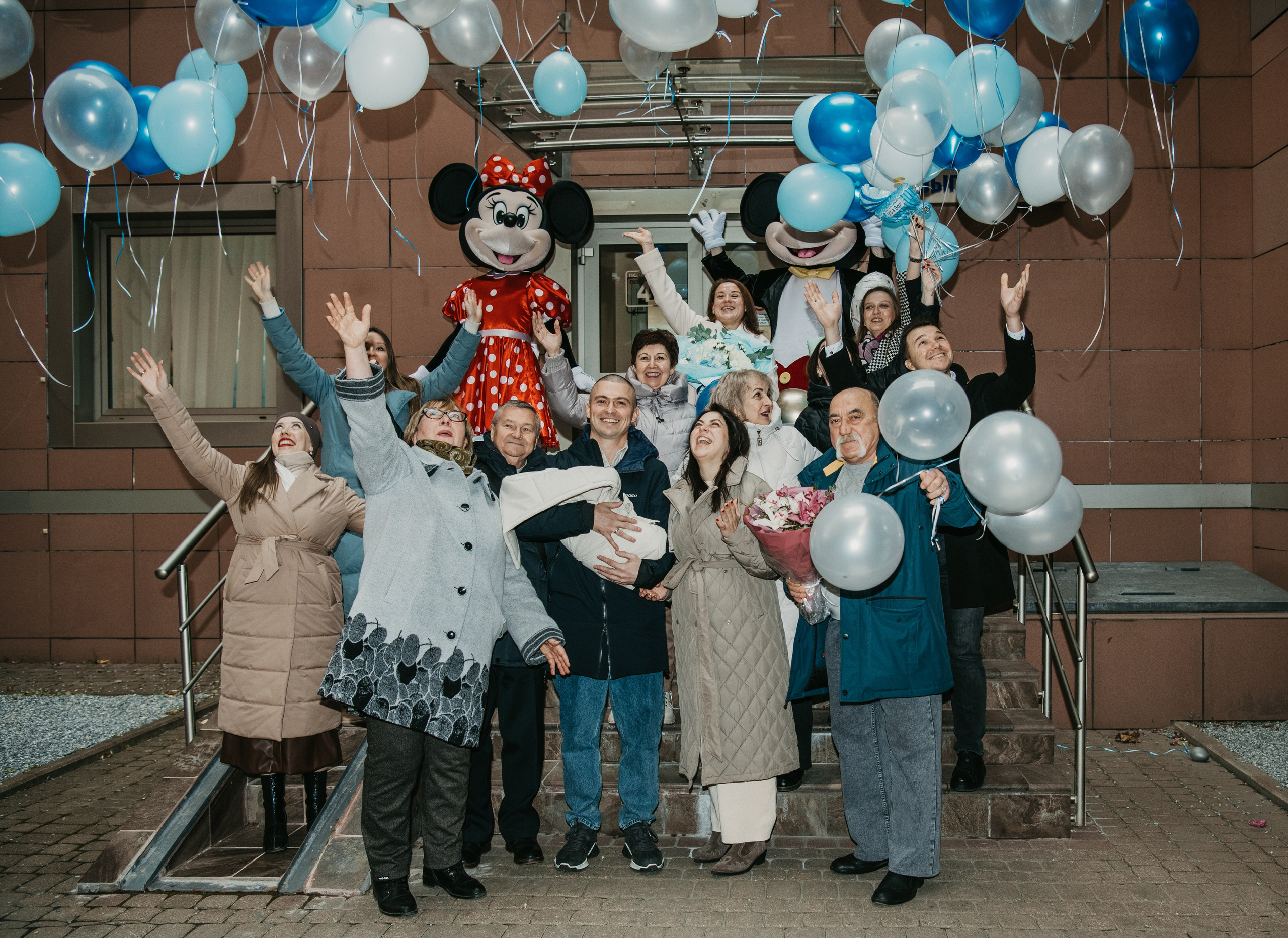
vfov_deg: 40.9
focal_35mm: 34
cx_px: 754
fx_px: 1256
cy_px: 502
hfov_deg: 54.0
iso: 400
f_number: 4
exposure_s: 1/160
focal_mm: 30
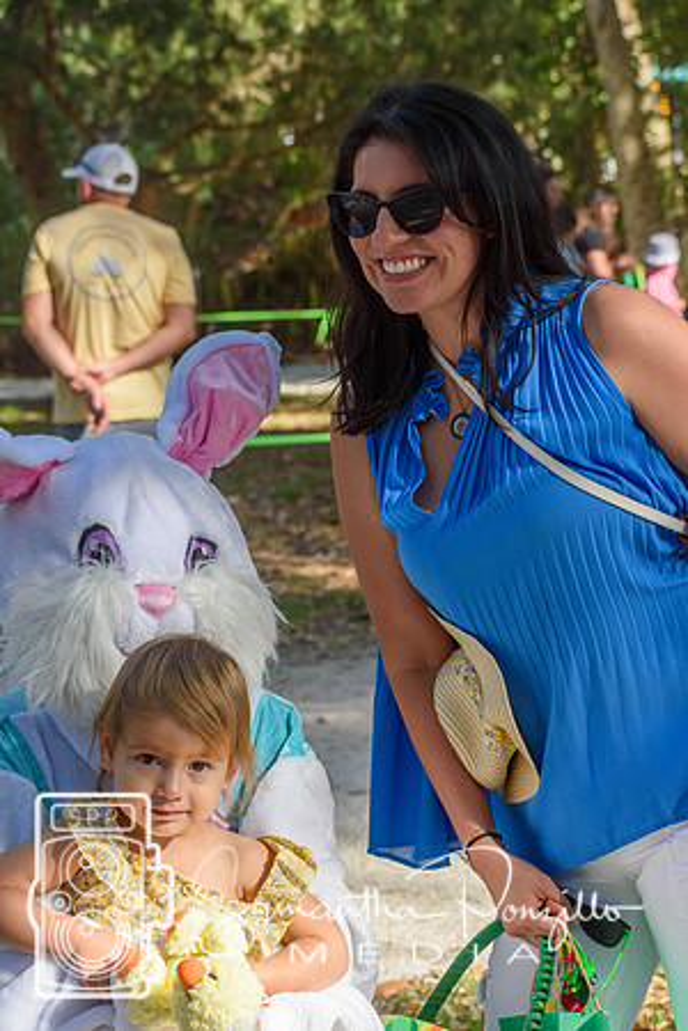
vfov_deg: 19.5
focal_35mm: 105
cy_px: 516
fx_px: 3010
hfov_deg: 13.0
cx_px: 344
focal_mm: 70
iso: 200
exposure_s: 1/640
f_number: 6.3
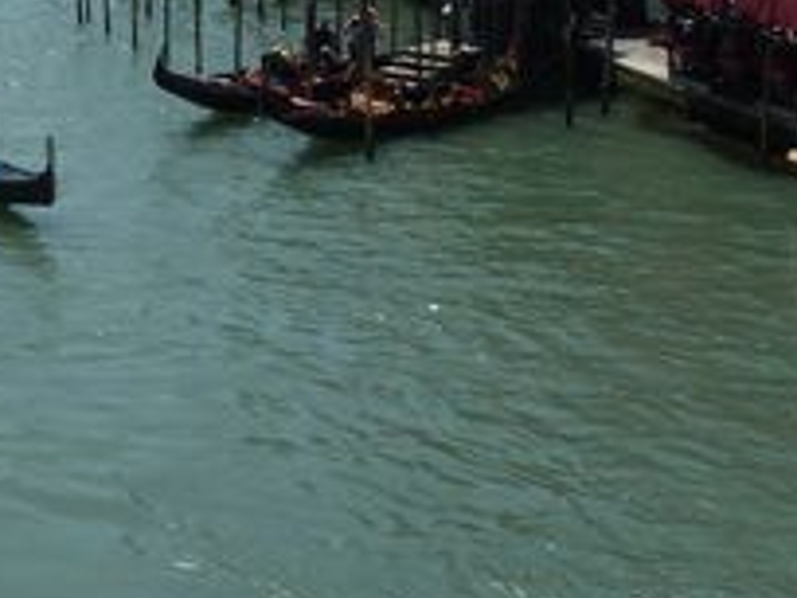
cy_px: -289
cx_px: -246
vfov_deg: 12.8
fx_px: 2533
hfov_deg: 16.8
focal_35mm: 110
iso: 80
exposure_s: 1/500
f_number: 5.6
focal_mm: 5.7
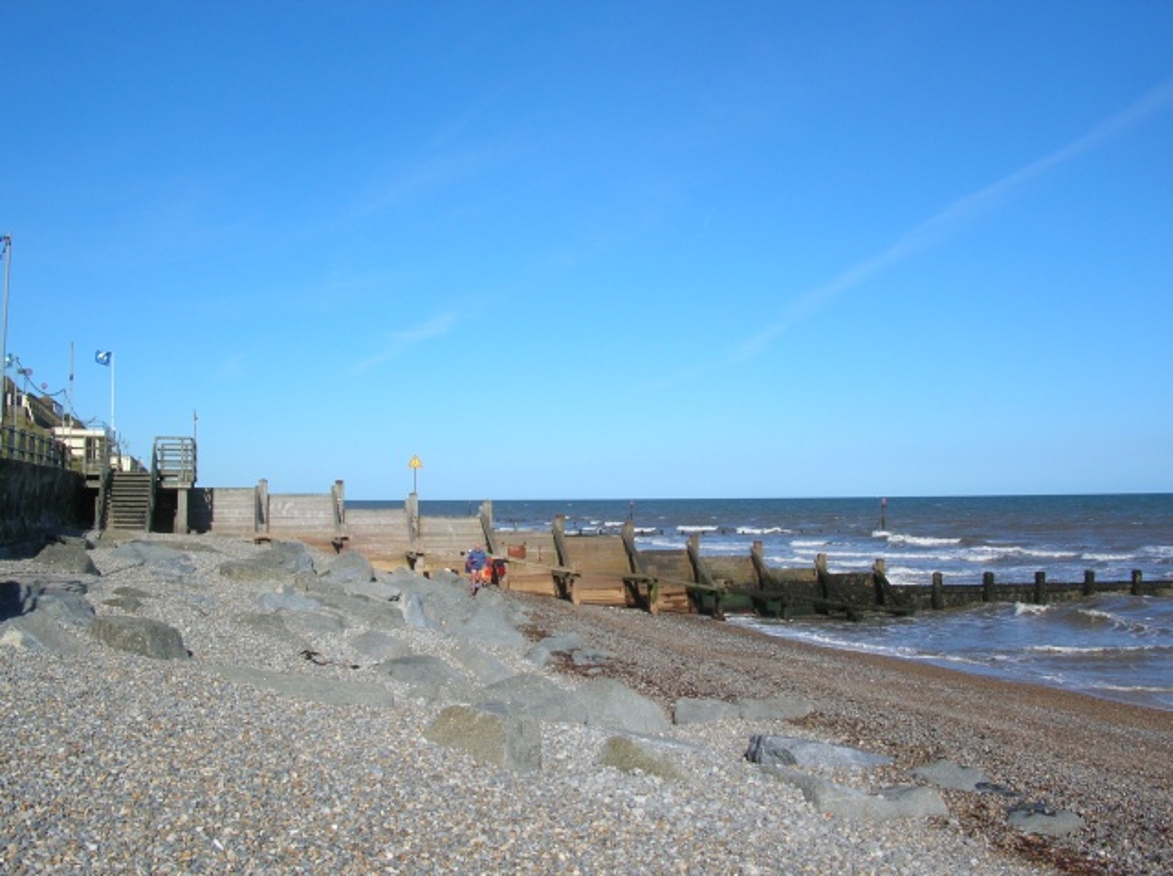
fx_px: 1184
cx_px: 586
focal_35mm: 35
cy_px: 438
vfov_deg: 40.6
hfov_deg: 52.7
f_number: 5.6
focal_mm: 5.8
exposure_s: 1/380
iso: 50
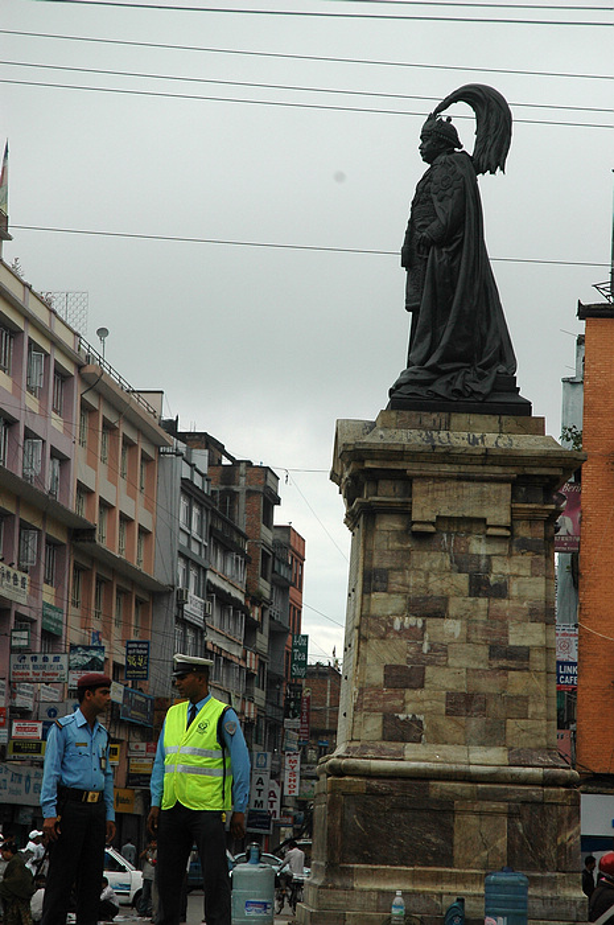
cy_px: 462
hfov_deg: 14.7
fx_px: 2385
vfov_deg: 21.9
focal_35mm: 93
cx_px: 307
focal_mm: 62
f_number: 8
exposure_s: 1/250
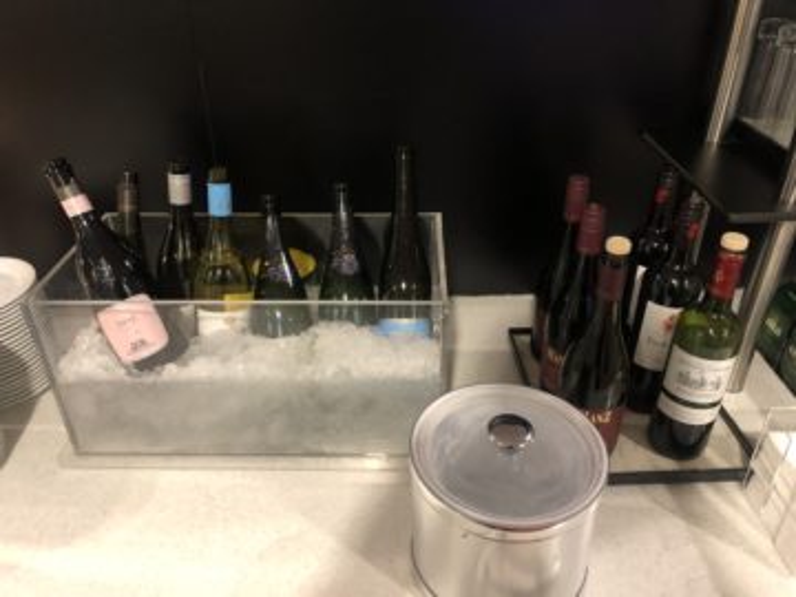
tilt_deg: -31.6
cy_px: 298
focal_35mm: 28
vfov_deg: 49.7
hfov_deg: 63.4
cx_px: 398
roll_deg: +3.3
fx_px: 644
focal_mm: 4
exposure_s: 1/6
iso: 80
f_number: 1.8
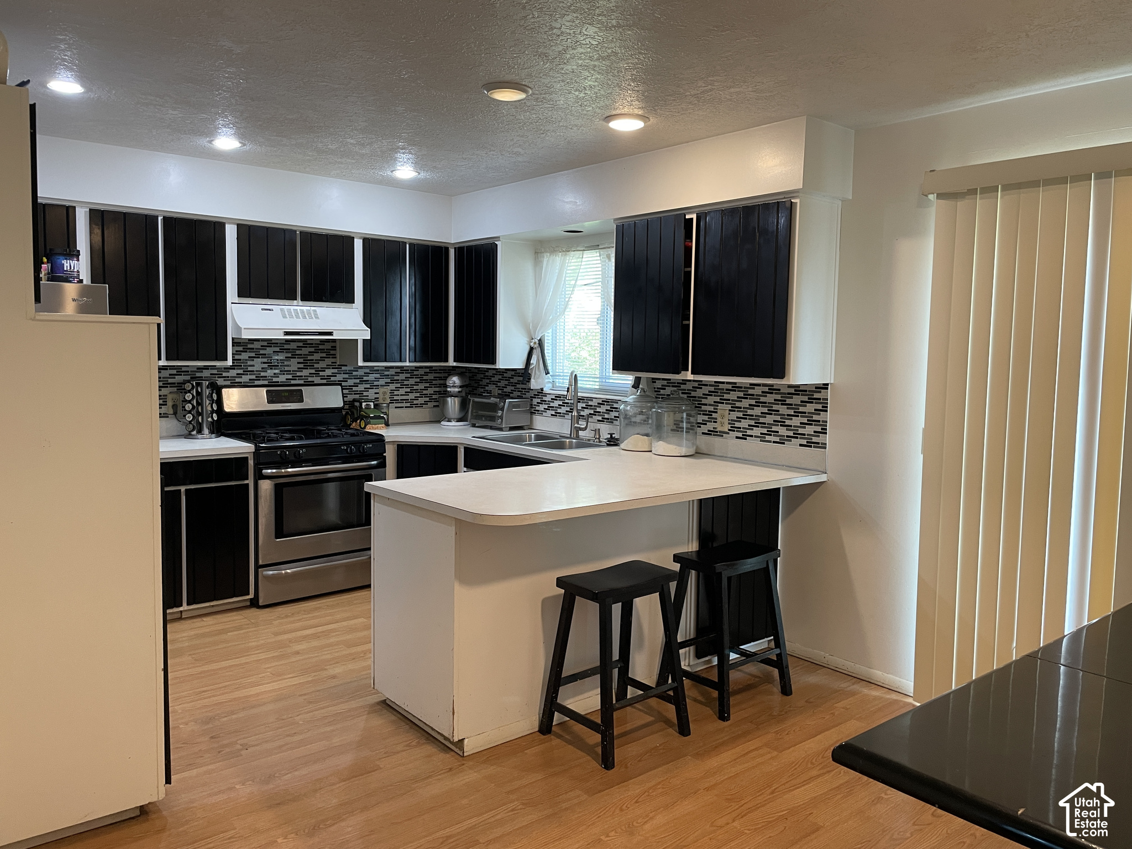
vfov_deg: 53.1
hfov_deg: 67.3
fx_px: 850
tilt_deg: -5.5
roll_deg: -0.9
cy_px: 424
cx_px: 566
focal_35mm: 26
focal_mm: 4.2
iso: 125
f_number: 1.6
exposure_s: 1/60
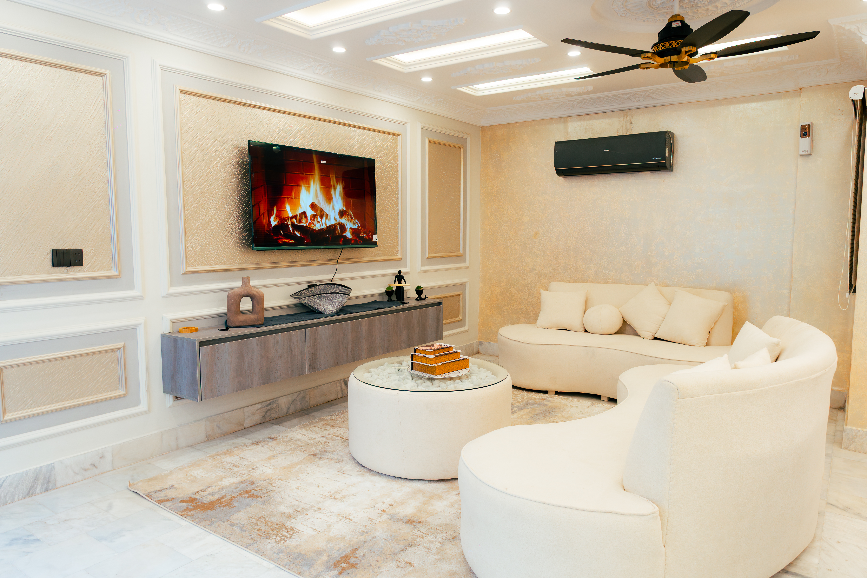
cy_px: 289
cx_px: 434
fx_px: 578
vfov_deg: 53.1
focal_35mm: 24
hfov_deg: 73.7
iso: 640
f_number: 4
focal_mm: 16
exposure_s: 1/80
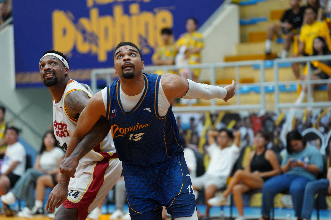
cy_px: 110
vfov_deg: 10.2
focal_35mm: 135
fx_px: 1241
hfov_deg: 15.2
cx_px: 166
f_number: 2.8
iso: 5000
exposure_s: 1/500
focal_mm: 135
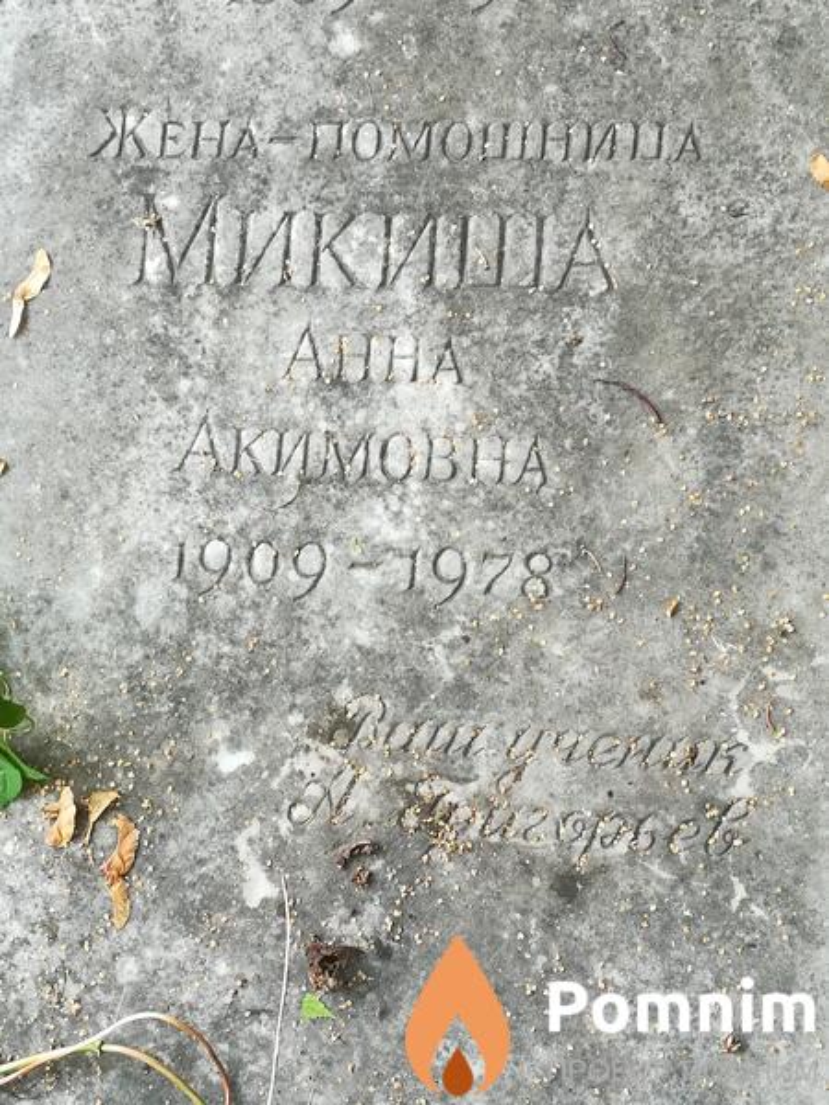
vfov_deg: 40.4
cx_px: 414
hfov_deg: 30.9
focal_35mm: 47
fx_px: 1501
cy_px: 552
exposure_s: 1/60
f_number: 2.2
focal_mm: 3.83
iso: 64
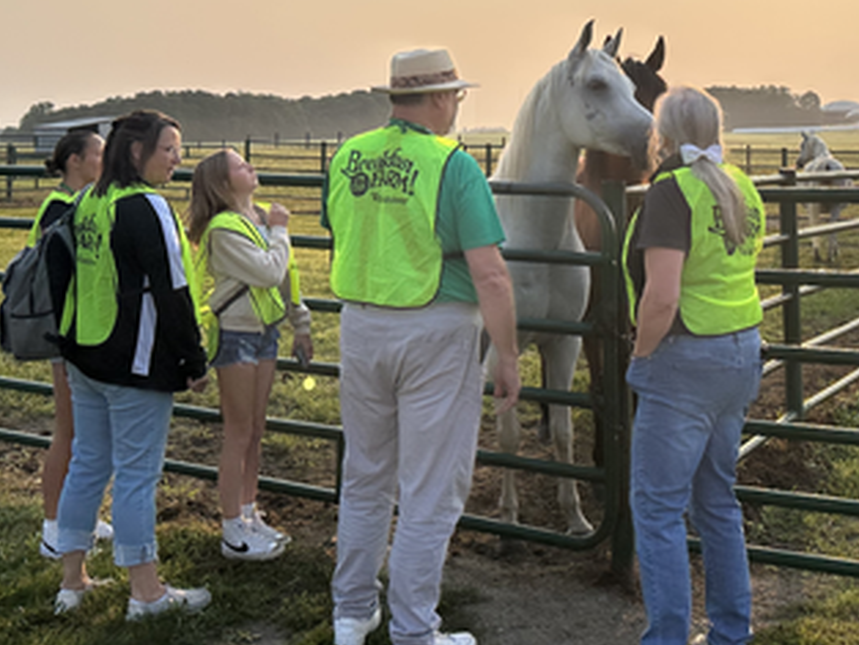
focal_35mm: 46
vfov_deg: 30.7
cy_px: 121
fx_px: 1142
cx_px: 560
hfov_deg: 40.8
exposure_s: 1/7576
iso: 80
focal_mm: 6.86
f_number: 1.78
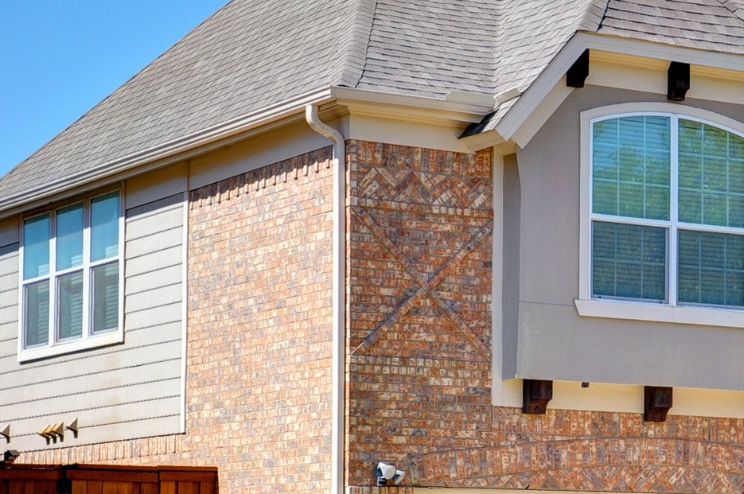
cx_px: 796
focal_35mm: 122
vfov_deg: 11.2
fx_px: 2522
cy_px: 381
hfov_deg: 16.3
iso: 200
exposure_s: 1/1250
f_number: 5
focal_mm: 35
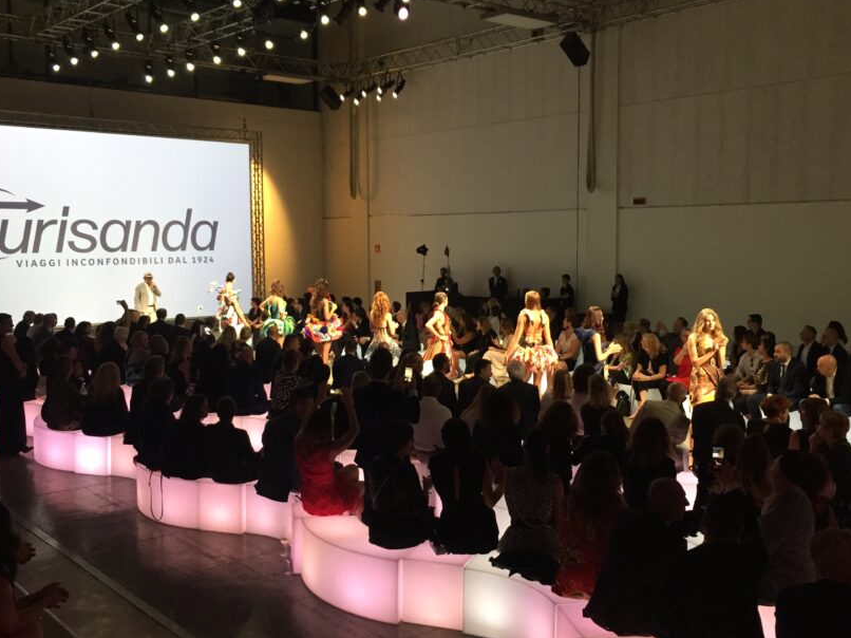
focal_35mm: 36
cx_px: 436
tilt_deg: -4.0
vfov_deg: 39.6
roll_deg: +1.8
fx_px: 885
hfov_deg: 51.4
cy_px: 300
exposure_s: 1/33
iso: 160
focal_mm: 4.15
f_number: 2.2
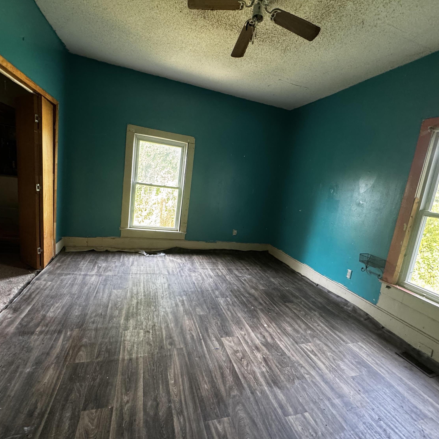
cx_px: 218
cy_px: 223
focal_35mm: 17
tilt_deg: -8.9
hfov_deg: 84.0
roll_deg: -8.8
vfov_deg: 84.0
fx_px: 244
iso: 400
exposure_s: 1/60
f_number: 2.2
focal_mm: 2.22
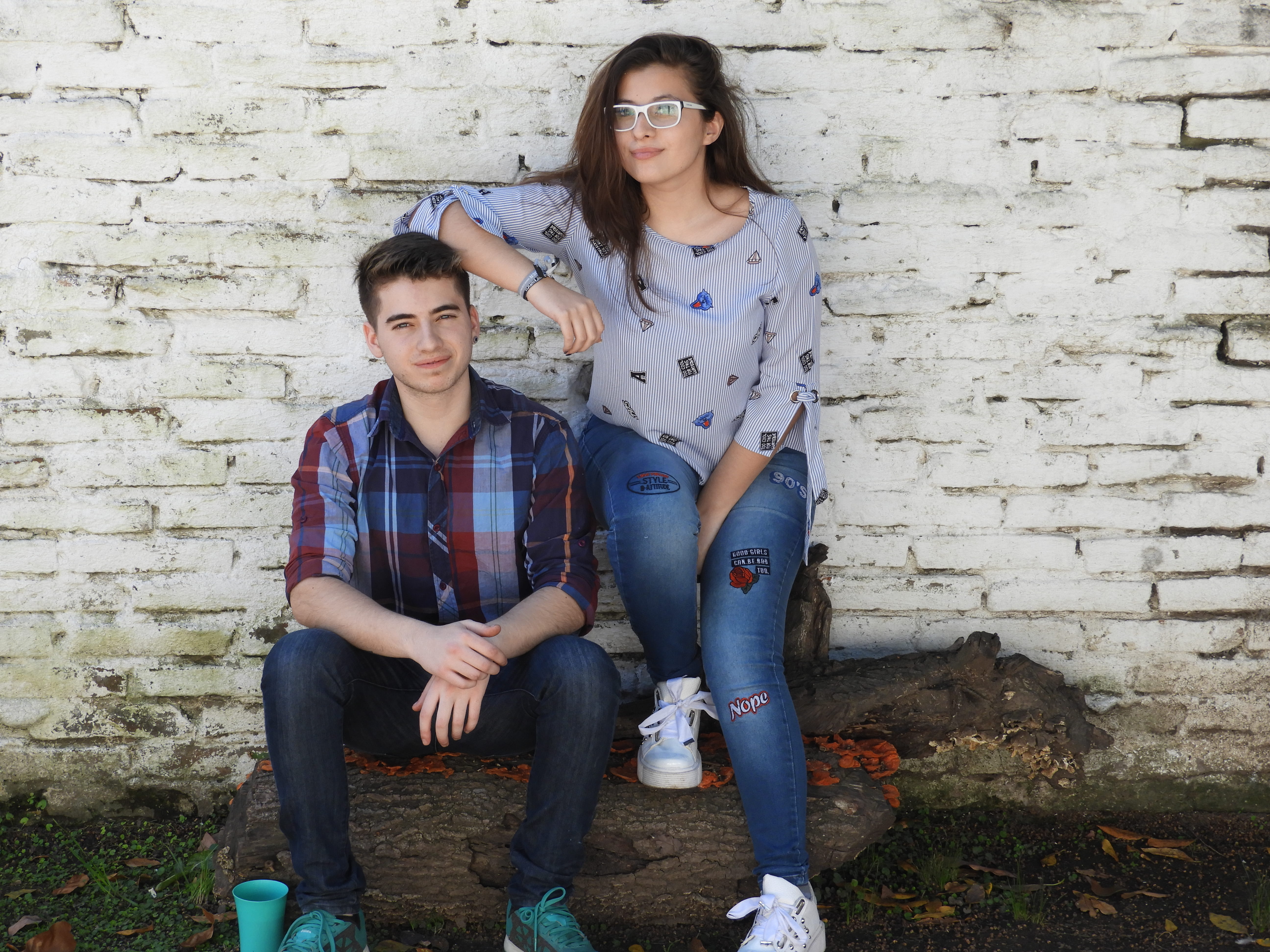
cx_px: 635
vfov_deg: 18.4
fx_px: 2935
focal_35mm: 80
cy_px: 476
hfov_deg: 24.4
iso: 100
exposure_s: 1/100
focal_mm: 14.3
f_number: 4.5
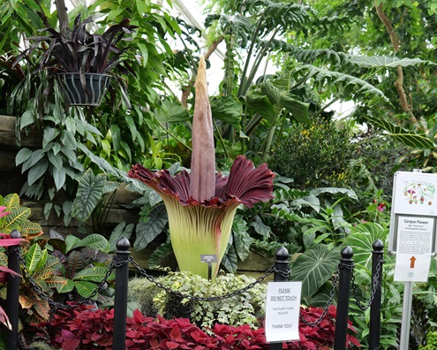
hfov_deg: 28.7
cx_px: 206
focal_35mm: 66
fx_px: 854
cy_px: 175
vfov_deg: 23.1
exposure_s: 1/60
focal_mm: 58
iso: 400
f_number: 5.5
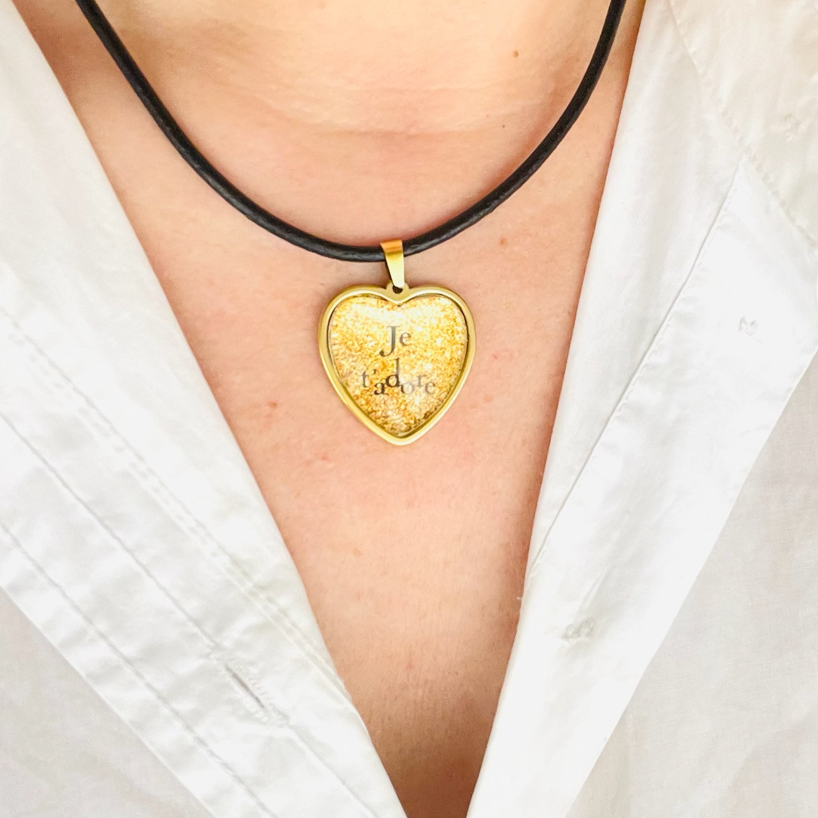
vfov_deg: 46.0
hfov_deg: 46.0
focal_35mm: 36
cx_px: 414
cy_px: 431
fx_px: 962
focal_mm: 2.71
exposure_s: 1/60
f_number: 2.2
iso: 160
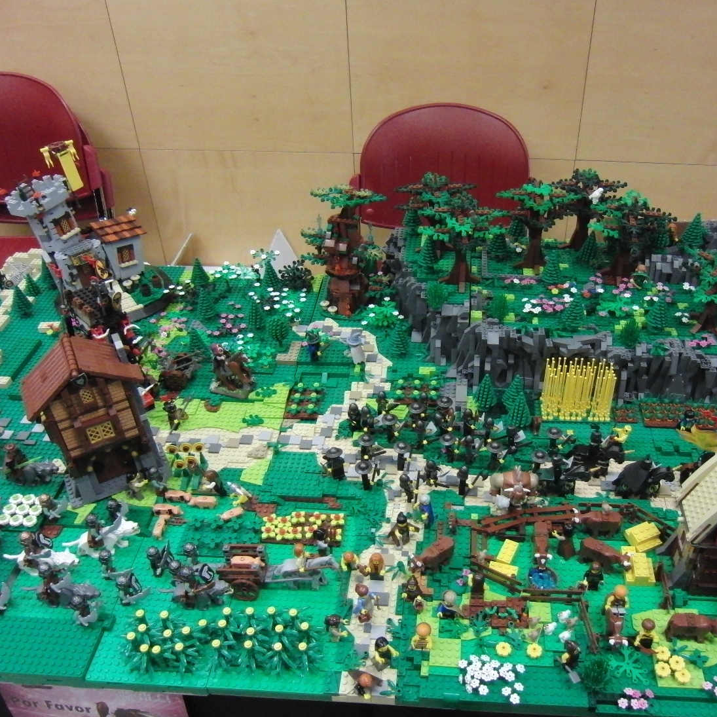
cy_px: 361
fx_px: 726
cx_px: 424
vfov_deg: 52.5
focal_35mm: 31
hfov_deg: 52.2
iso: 800
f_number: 3.2
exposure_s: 1/40
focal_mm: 4.3
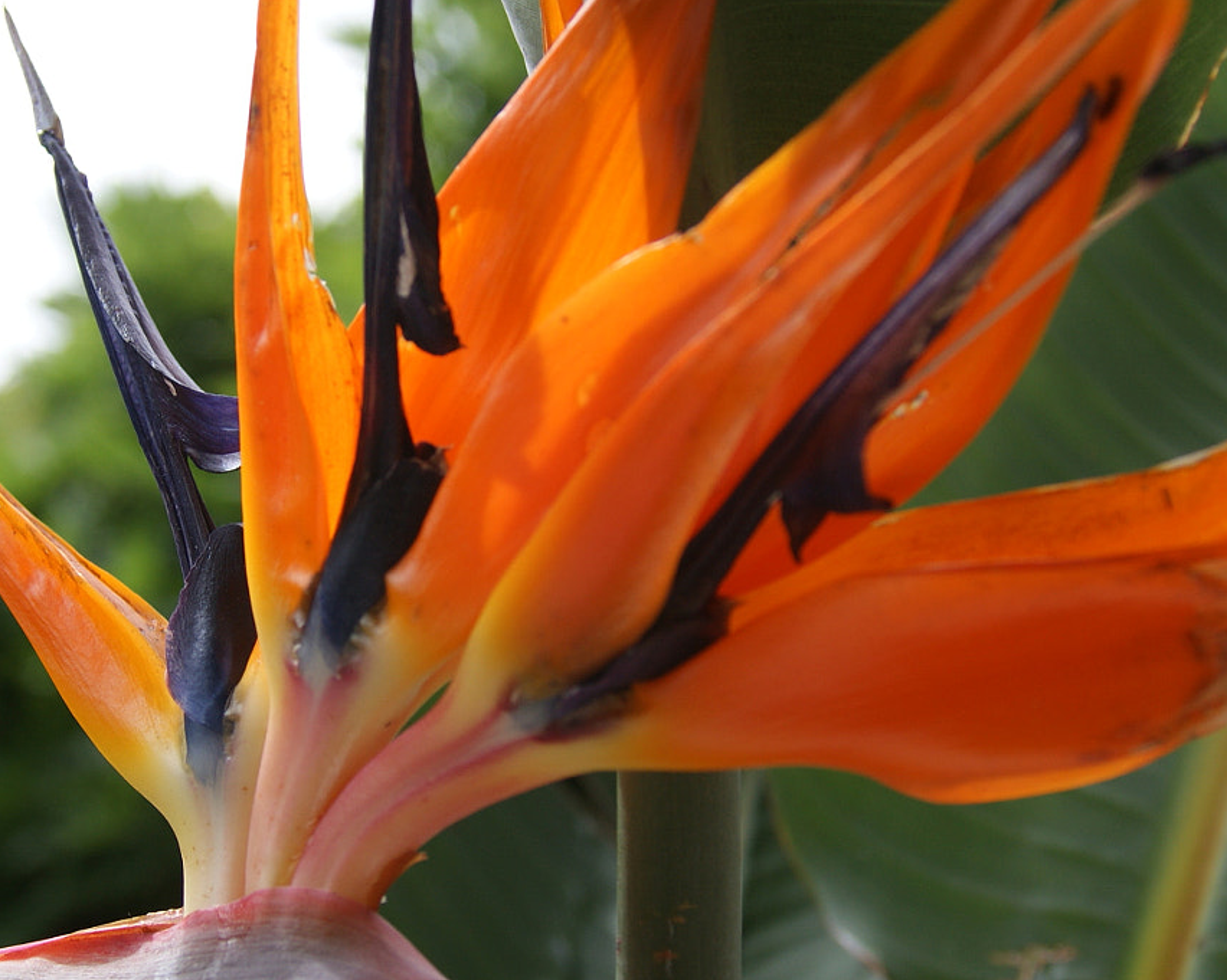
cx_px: 469
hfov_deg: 25.7
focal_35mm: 74
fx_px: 2686
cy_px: 542
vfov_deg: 20.7
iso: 100
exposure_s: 1/250
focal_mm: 28
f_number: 5.6
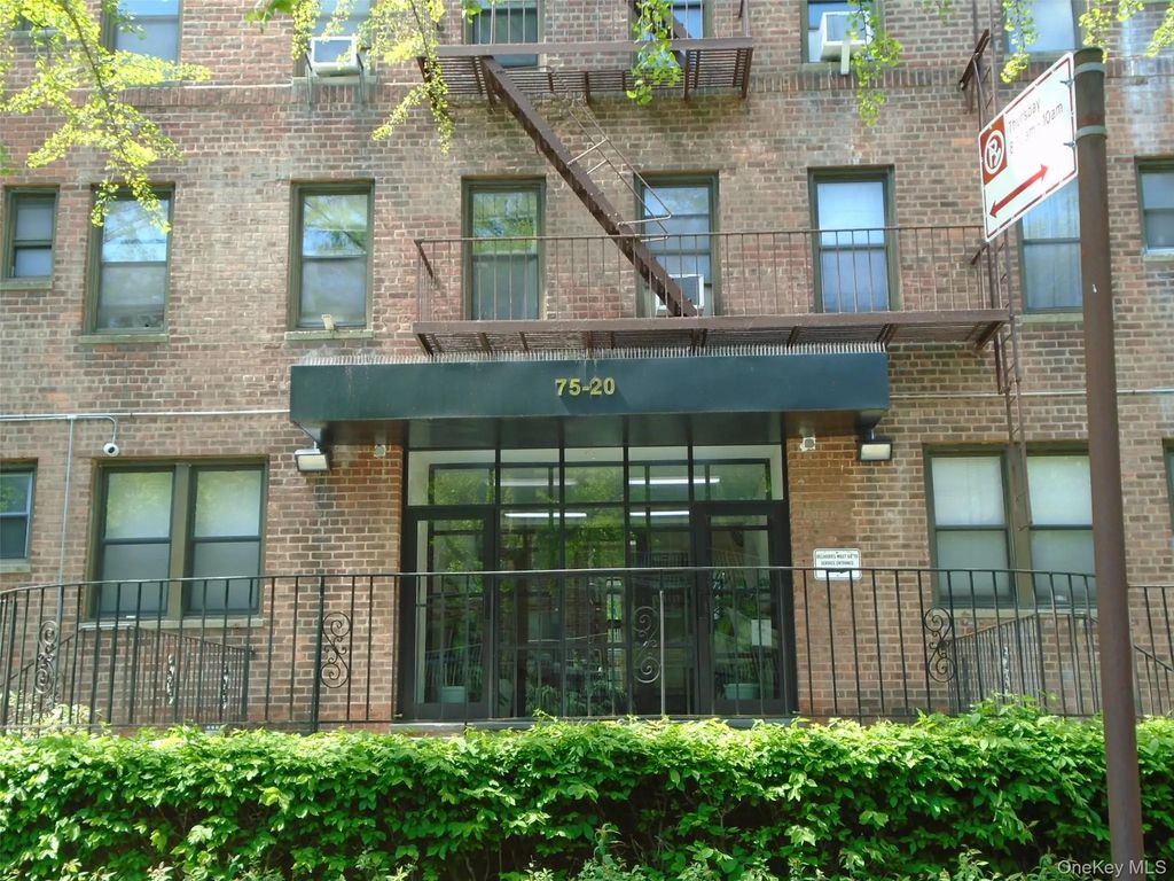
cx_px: 587
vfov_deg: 34.3
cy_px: 440
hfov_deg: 44.8
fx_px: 1424
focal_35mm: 42
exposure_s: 1/100
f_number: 4.1
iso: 100
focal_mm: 7.4
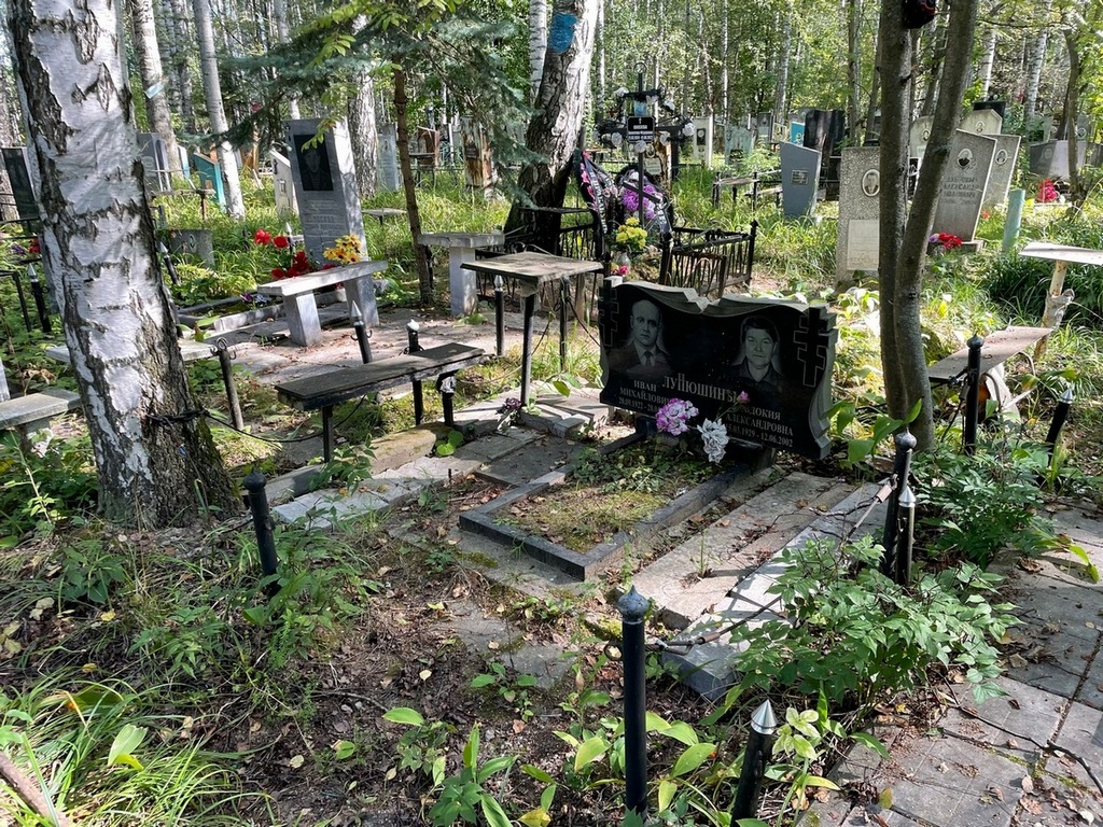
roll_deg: +2.2
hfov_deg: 67.3
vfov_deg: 53.1
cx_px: 552
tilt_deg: -12.4
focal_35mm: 26
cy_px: 414
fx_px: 828
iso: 50
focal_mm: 4.2
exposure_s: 1/121
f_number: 1.6
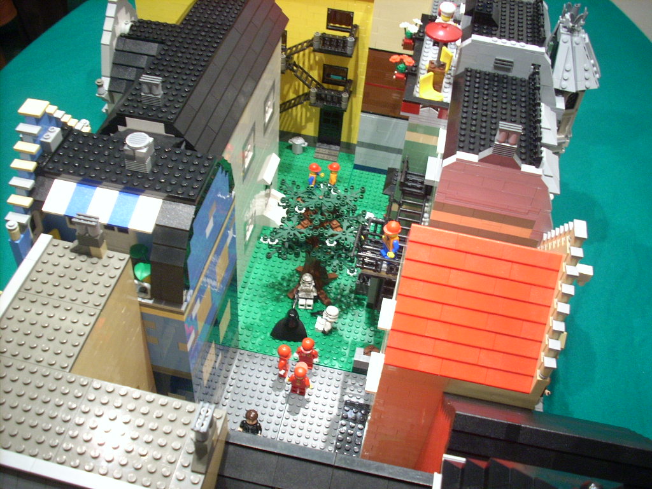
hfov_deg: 50.1
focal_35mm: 37
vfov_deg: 38.7
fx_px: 697
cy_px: 244
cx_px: 326
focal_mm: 6.2
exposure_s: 1/4.6
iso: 200
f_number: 2.8
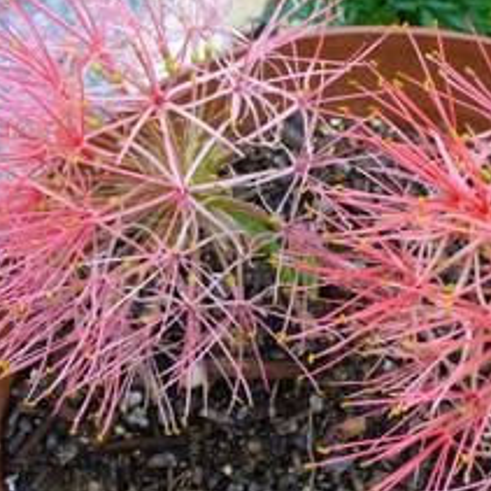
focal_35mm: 62
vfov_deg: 27.6
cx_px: 437
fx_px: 995
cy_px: 300
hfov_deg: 26.8
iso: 100
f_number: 2.8
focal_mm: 6.1
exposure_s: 1/60
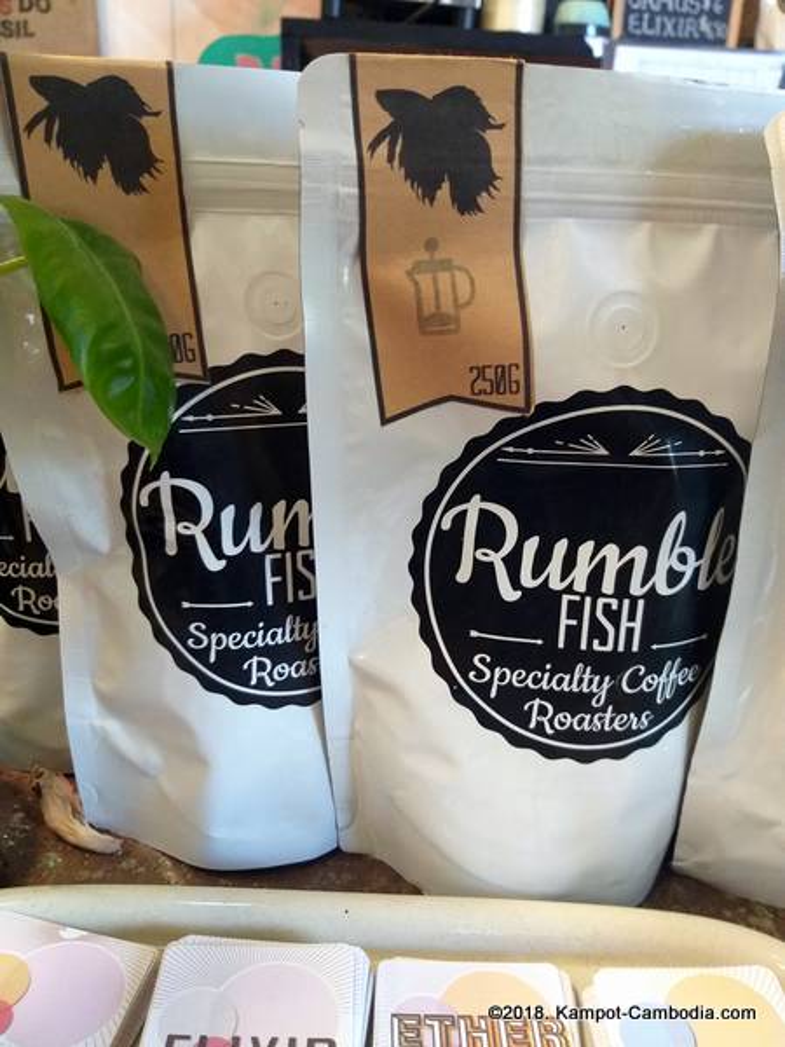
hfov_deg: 53.1
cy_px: 524
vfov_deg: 67.3
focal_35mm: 26
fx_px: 786
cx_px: 392
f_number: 1.7
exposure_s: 1/50
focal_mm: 3.93
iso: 160
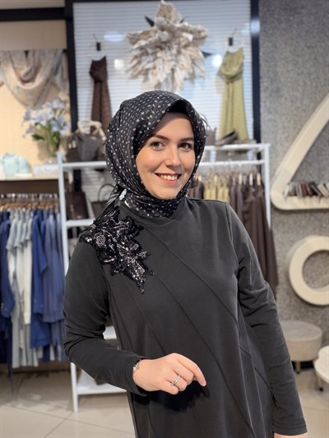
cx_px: 164
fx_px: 380
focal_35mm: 30
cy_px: 219
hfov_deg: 46.8
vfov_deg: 60.0
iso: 64
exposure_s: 1/100
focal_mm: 2.71
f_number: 1.9
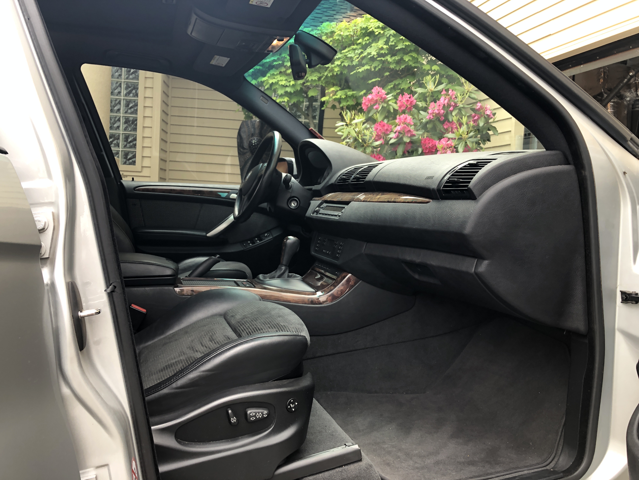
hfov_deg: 63.4
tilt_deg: -3.5
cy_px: 240
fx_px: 517
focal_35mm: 28
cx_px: 320
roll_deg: -2.5
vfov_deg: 49.7
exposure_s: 1/120
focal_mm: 4
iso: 100
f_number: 1.8
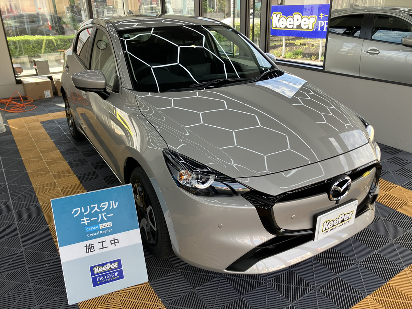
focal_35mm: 28
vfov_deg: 49.7
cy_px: 154
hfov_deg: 63.4
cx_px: 206
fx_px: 333
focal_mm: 3.99
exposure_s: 1/152
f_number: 1.8
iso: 25
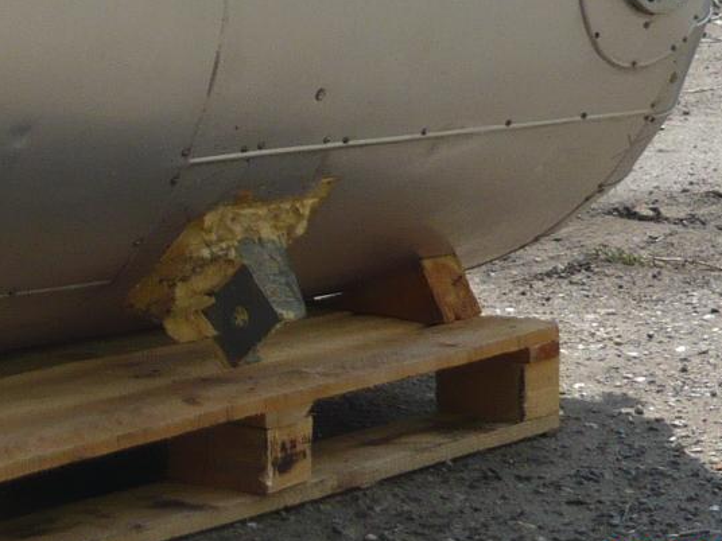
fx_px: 2837
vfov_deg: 10.8
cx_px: -1
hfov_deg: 14.3
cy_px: -47
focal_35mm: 136
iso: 100
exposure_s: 1/800
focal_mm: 6.2
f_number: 3.2
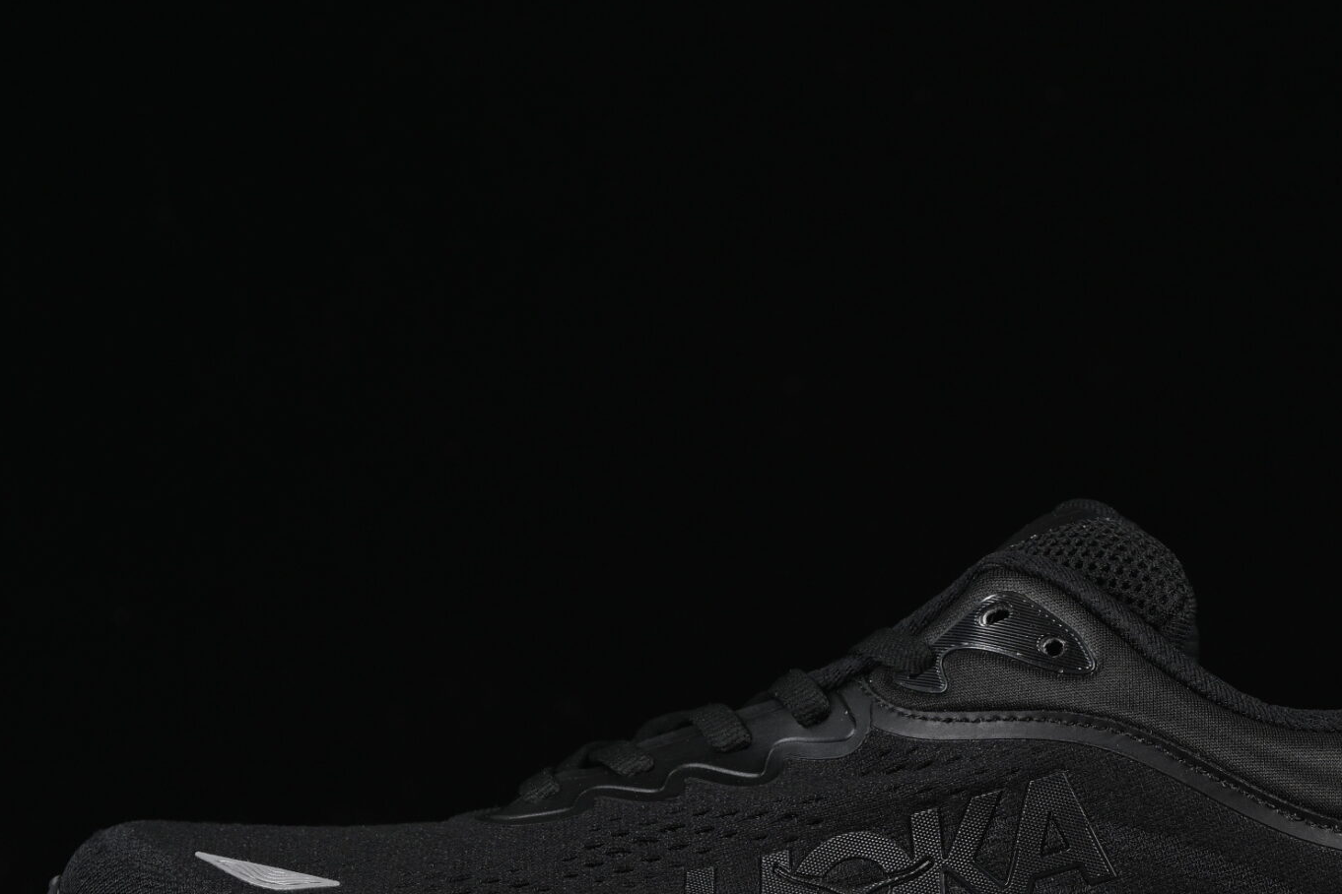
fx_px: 5256
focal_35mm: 141
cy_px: 766
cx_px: 894
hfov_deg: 14.5
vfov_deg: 9.7
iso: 160
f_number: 6.3
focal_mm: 50
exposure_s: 1/60
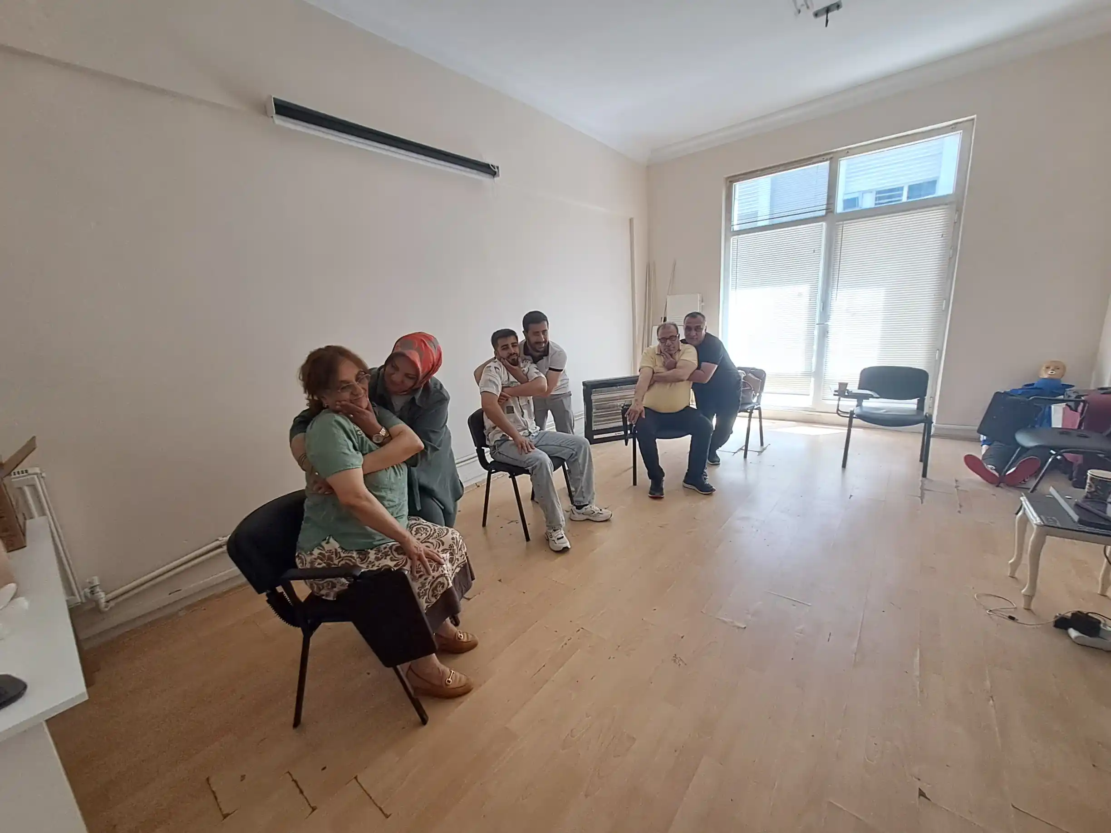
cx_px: 556
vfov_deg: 89.9
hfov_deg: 106.2
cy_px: 416
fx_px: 417
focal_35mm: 13
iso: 125
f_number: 2.2
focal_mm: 1.42
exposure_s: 1/50
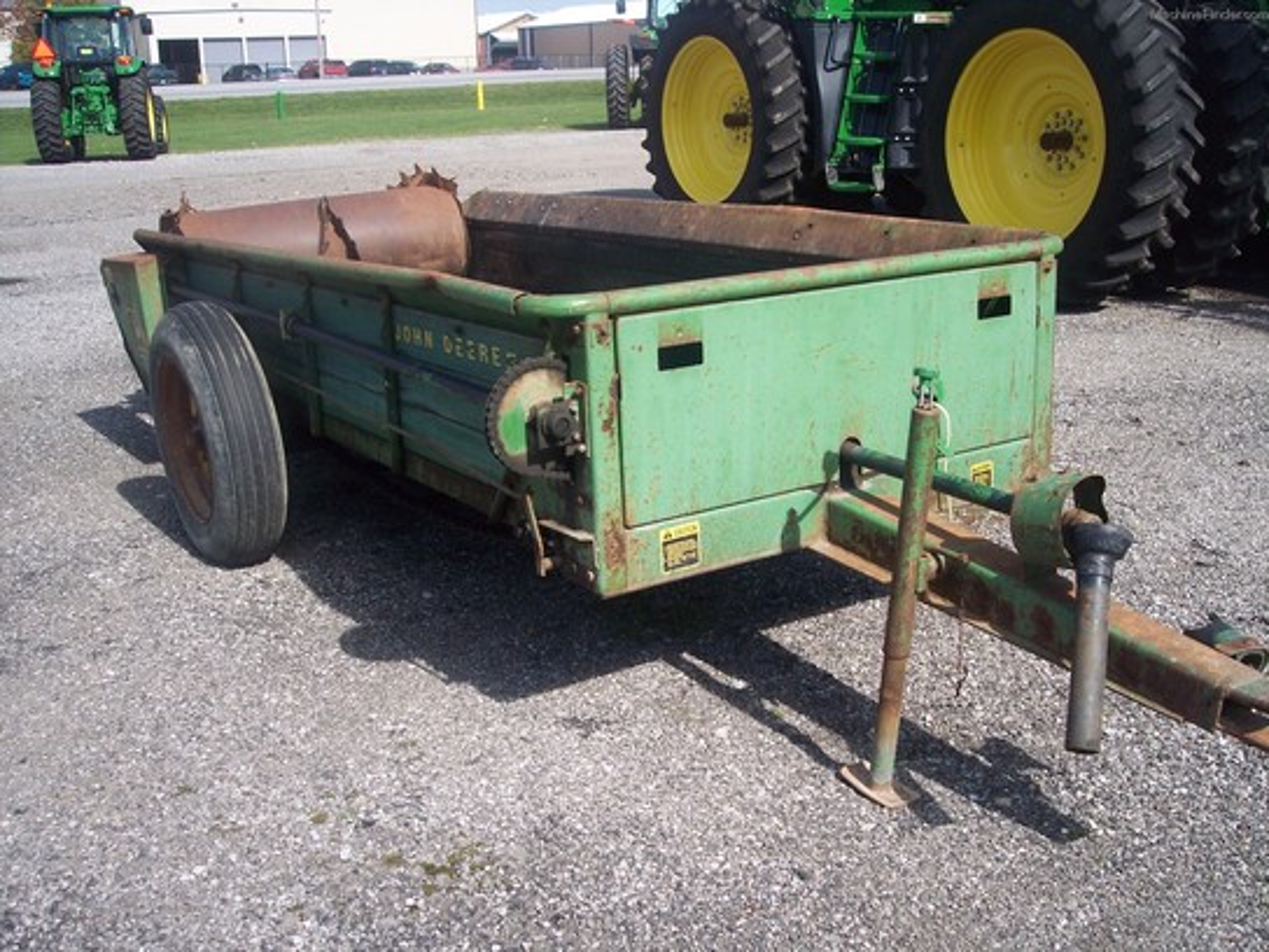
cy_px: 476
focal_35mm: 39
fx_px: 1430
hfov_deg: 47.9
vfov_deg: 36.8
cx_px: 634
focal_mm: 8
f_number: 4
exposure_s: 1/750
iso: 100
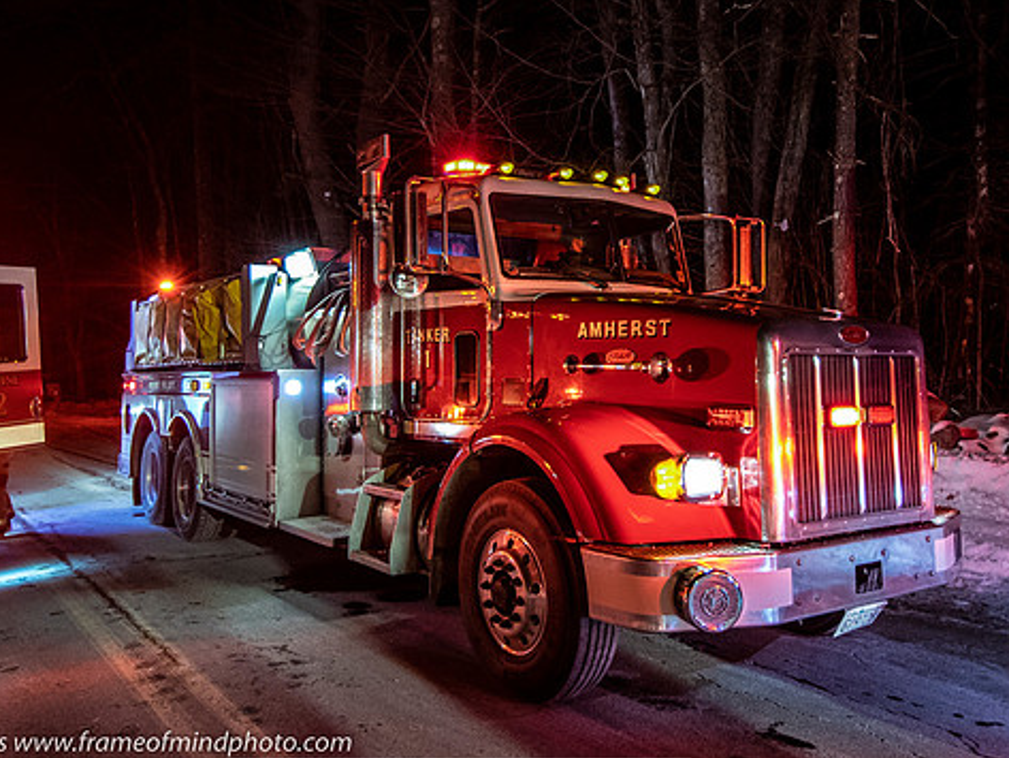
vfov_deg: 29.6
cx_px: 519
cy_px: 319
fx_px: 1429
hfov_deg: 38.9
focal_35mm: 49
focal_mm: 24
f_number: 4
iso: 2500
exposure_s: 1/50
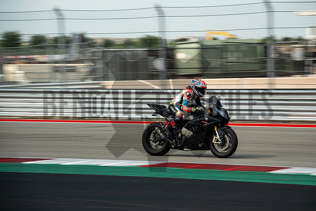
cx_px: 158
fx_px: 1317
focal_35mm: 150
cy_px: 106
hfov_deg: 13.7
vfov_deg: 9.2
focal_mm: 100
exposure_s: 1/200
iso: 160
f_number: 5.6
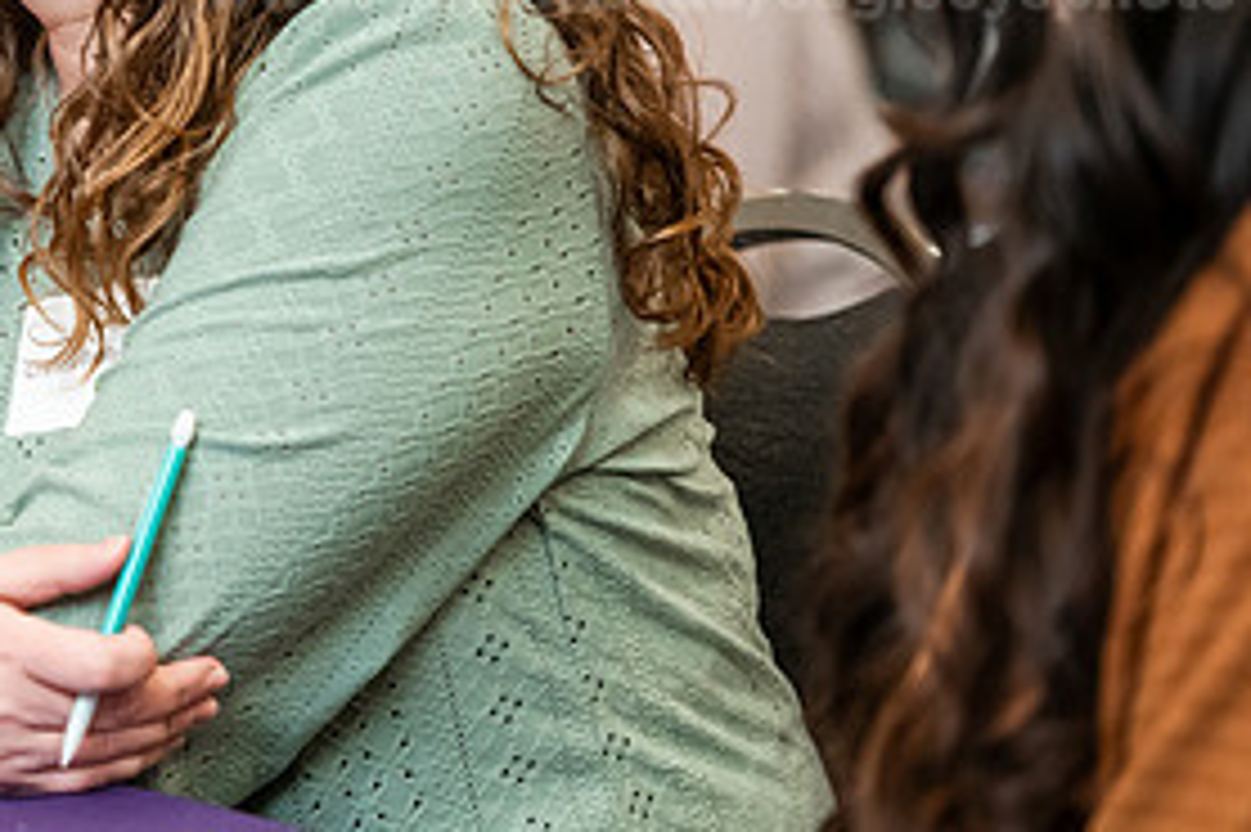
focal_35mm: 303
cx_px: 0
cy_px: 83
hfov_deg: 6.8
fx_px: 10523
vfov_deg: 4.5
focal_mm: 145
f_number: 2.8
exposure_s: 1/200
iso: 1600
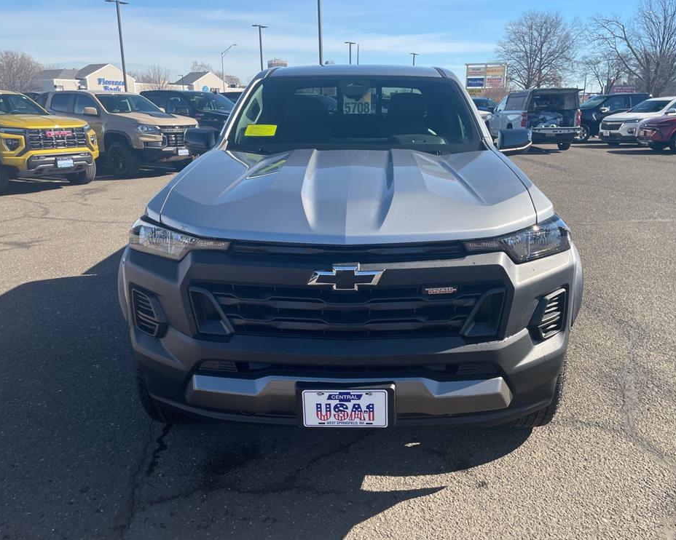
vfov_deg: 51.5
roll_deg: -0.7
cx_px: 358
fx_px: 560
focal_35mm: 28
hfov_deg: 62.2
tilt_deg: -16.3
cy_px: 267
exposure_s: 1/1135
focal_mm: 4.2
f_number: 1.6
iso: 32
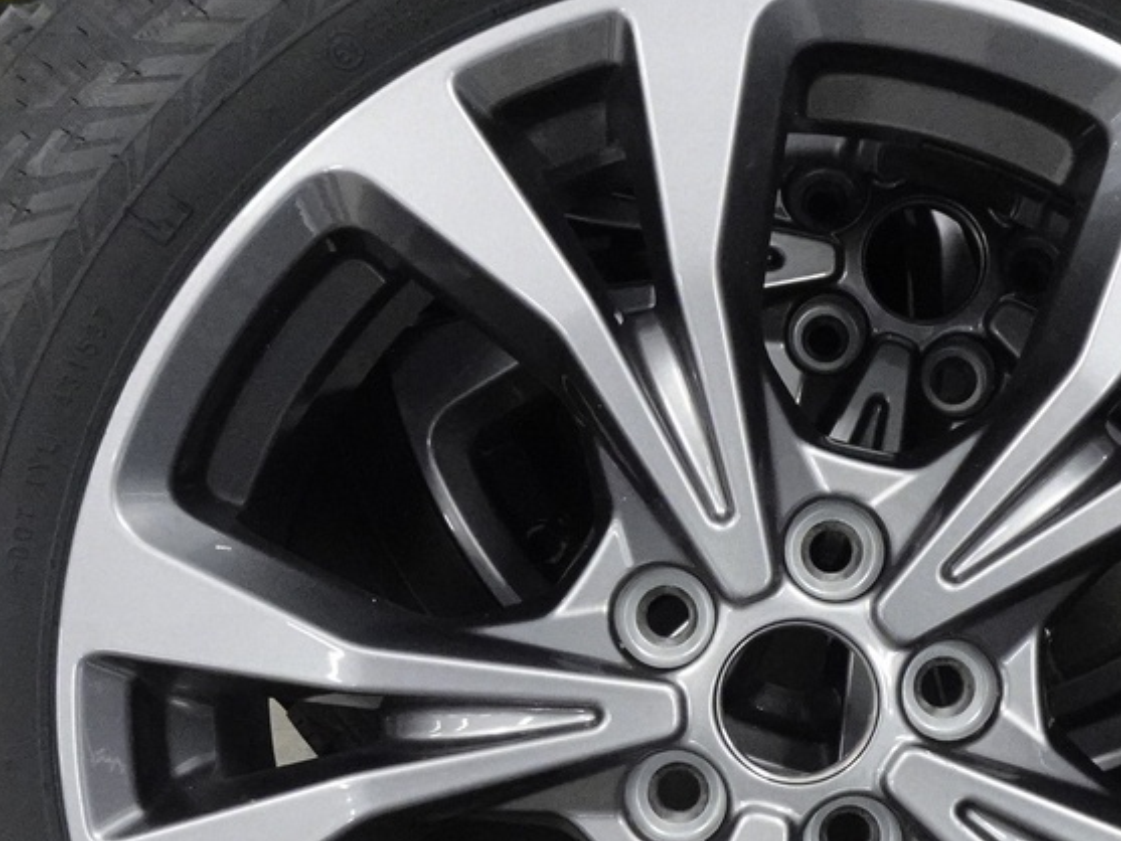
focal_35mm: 62
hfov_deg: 30.8
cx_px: 813
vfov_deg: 23.4
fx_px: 2008
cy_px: 656
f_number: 3.5
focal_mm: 4.25
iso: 640
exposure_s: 1/30
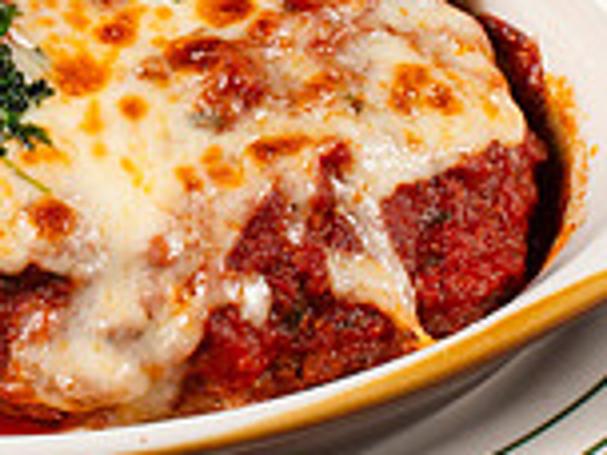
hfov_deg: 8.5
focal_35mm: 231
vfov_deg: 6.4
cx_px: -50
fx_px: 4051
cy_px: -37
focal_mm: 50
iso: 200
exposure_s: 1/250
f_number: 13
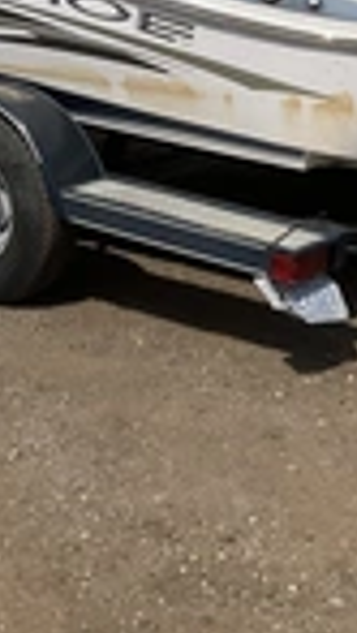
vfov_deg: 23.7
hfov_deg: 14.1
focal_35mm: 86
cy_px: 13
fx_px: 1443
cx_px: 155
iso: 25
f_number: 1.8
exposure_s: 1/3125
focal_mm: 3
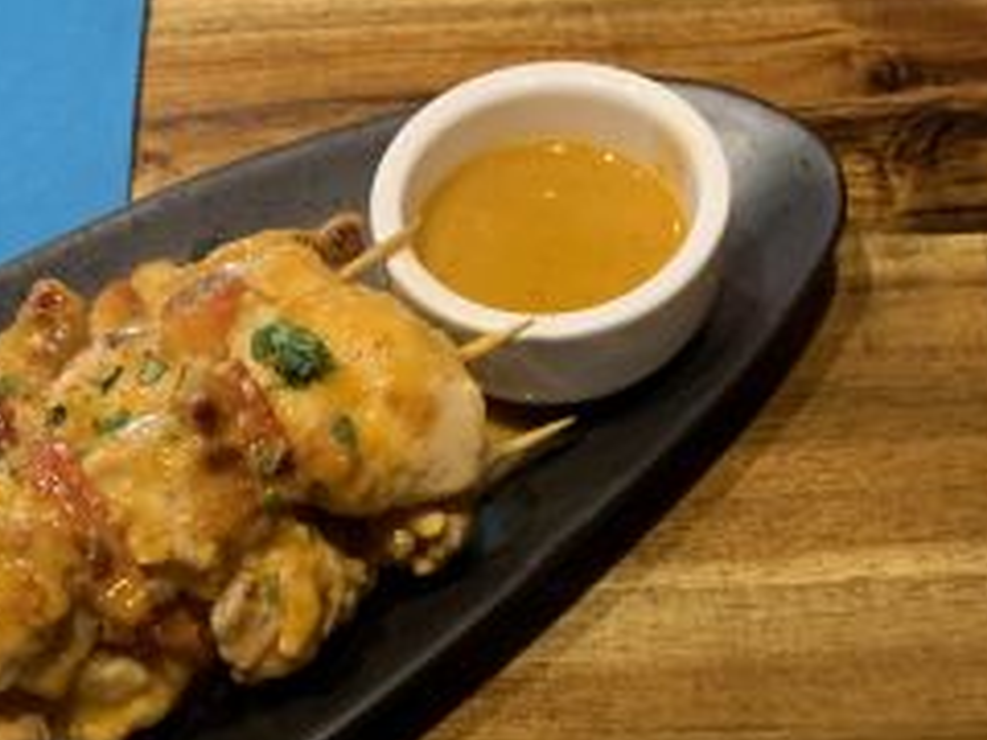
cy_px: 824
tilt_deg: -60.1
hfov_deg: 29.8
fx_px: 1853
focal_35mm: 65
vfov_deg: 21.4
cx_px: 510
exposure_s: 1/50
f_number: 1.8
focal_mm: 4.25
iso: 200
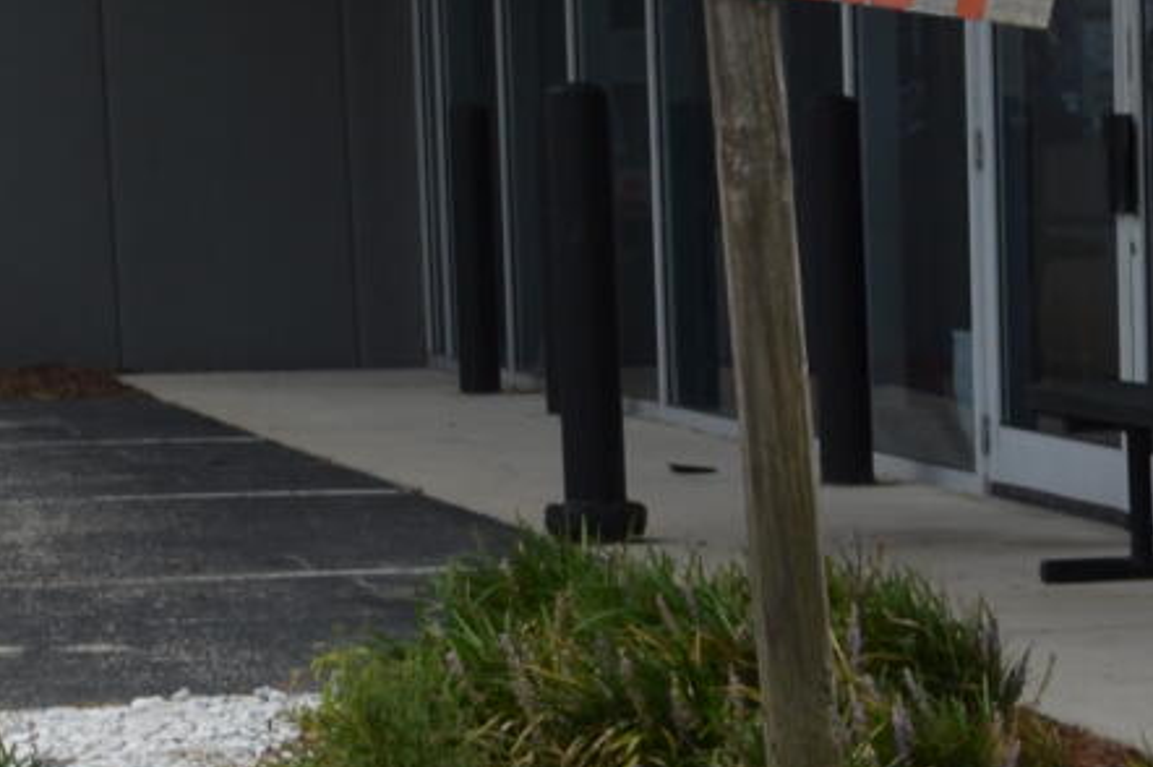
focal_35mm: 163
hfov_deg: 11.5
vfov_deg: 8.2
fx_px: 5216
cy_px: 1251
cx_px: 2230
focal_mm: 24
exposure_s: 1/200
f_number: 9
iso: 100
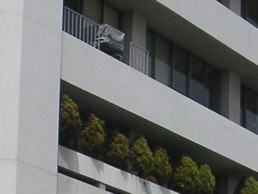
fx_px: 1282
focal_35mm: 172
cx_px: 101
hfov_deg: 11.5
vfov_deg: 8.6
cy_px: 141
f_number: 6.7
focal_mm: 5.7
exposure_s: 1/250
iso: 50
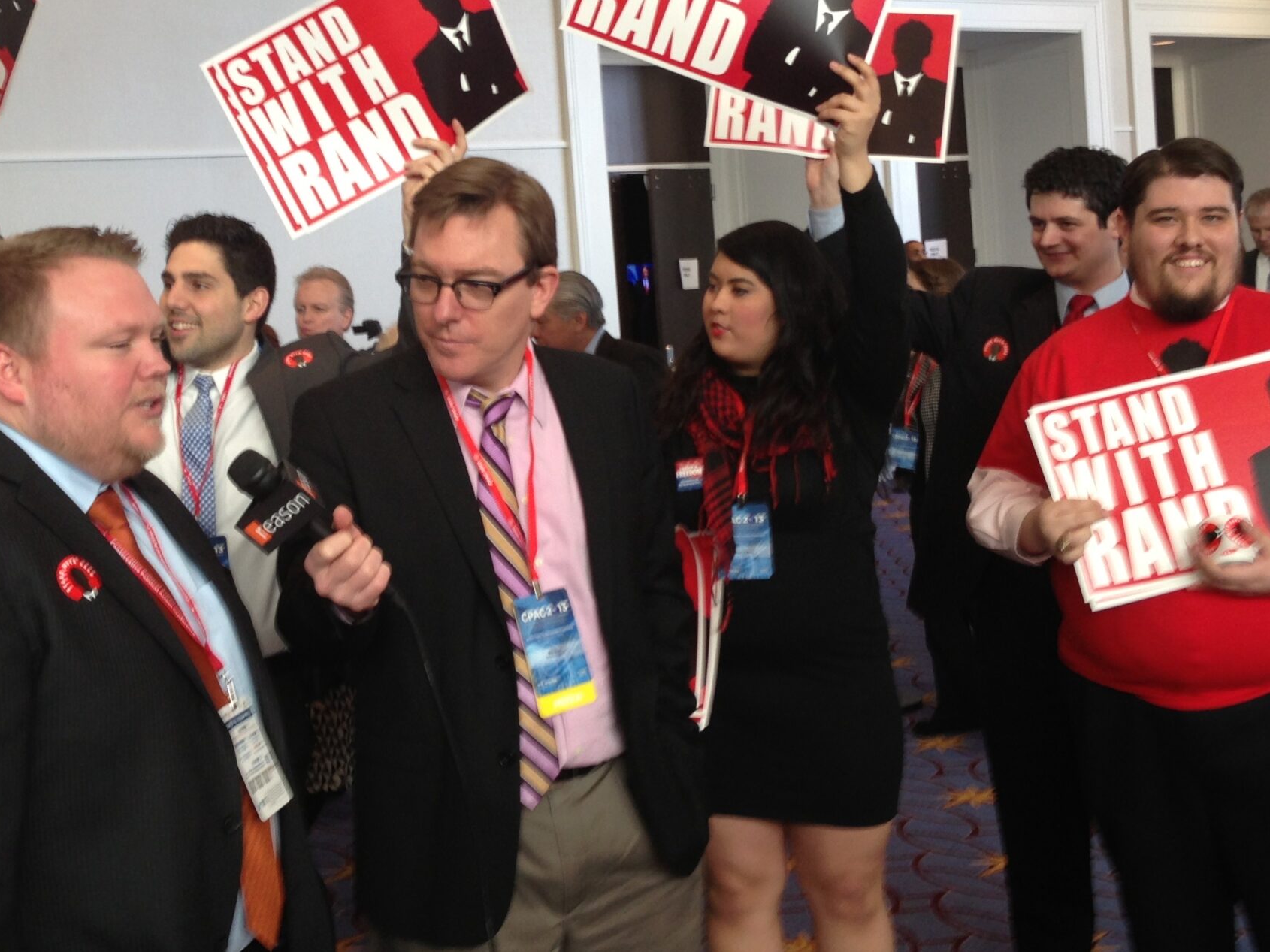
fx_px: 1834
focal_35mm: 50
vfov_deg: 29.0
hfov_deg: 38.0
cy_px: 360
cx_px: 477
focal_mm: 4.13
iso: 50
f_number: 2.4
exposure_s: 1/24
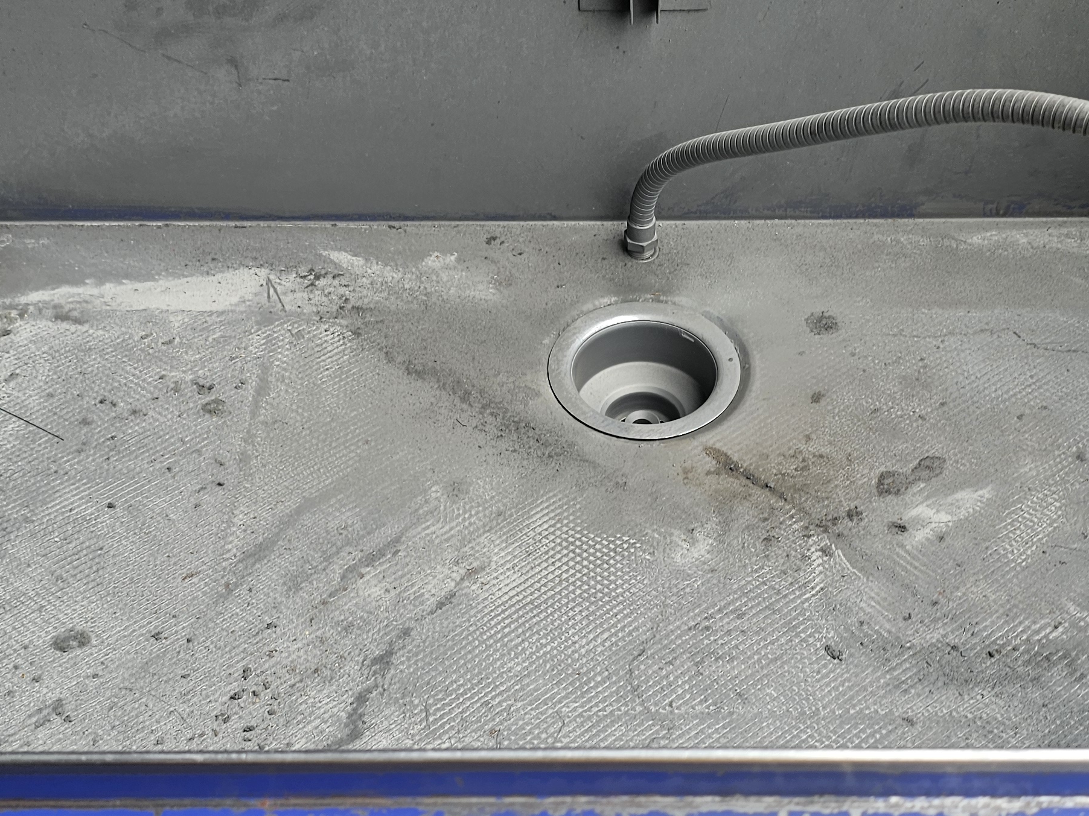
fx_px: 1604
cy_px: 441
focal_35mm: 51
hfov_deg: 37.5
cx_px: 595
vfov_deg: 28.5
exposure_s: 1/59
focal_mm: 6.3
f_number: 1.7
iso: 12
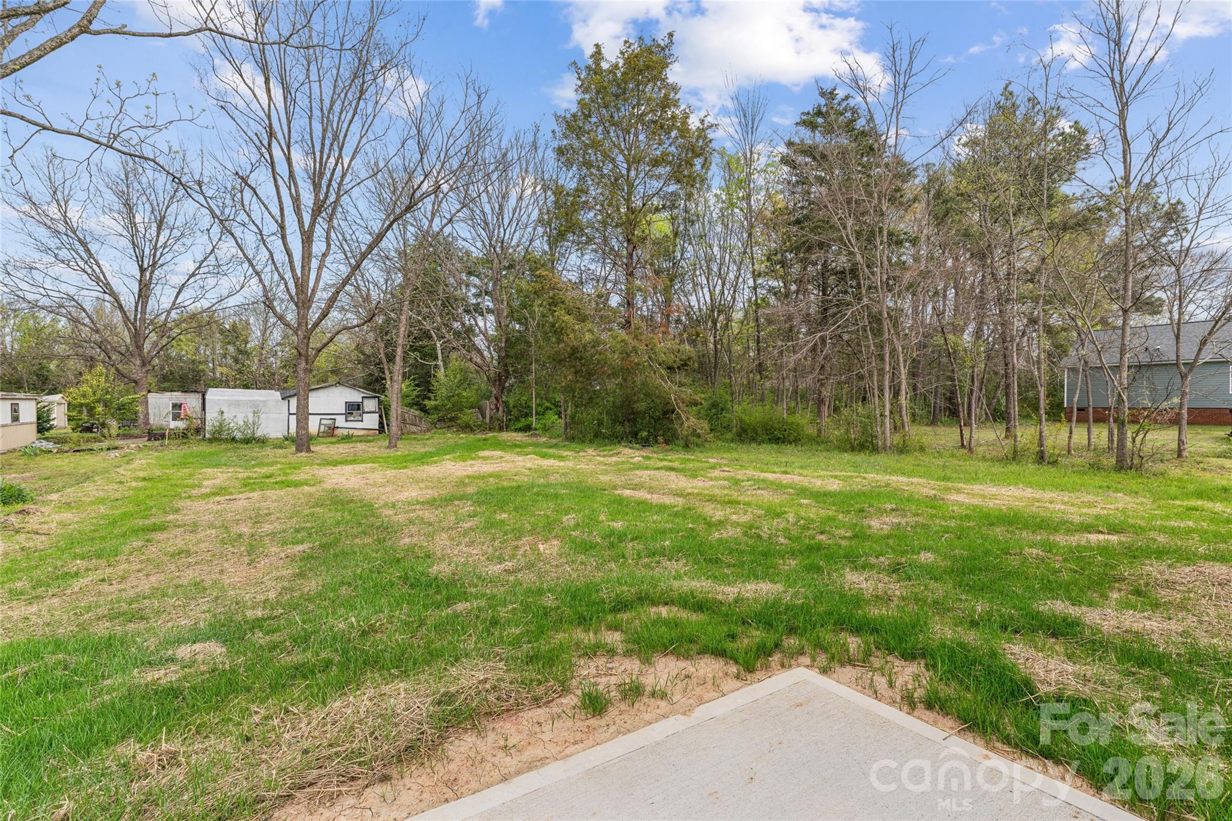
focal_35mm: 16
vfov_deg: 73.1
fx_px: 554
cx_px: 616
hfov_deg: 96.0
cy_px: 410
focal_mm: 16.2
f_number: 9
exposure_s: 1/50
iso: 100
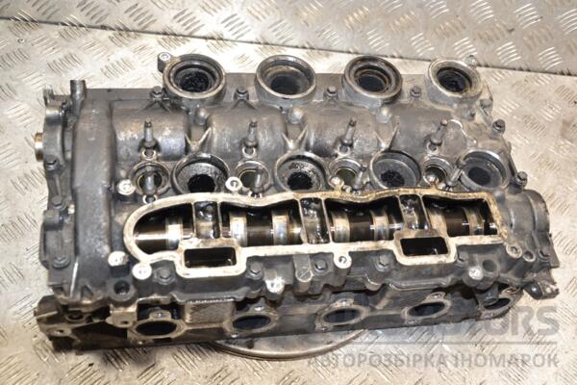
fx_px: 673
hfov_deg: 46.4
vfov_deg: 31.9
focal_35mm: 42
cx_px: 288
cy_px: 192
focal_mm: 28
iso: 800
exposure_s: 1/100
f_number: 5
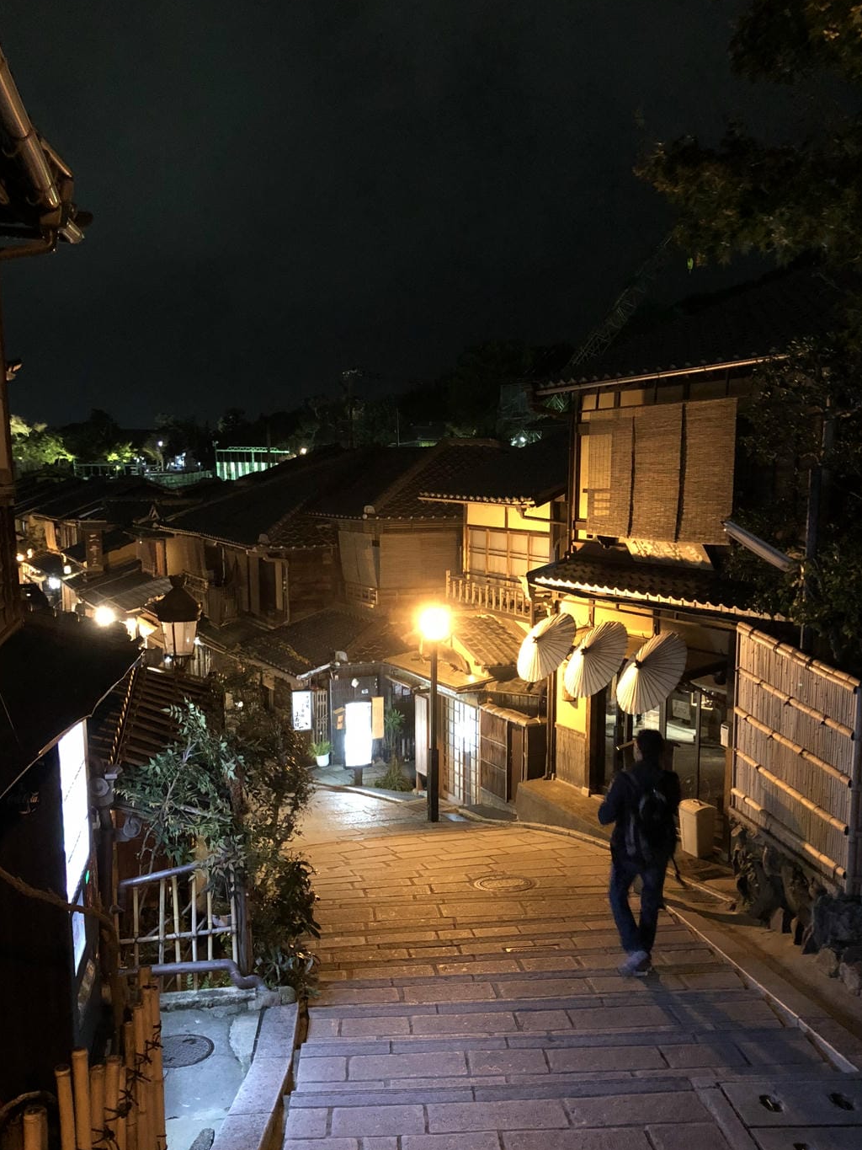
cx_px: 450
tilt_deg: -8.9
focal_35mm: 34
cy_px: 662
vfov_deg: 53.7
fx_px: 1129
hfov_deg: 41.8
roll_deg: -0.1
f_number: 1.8
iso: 250
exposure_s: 1/4
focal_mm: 3.99
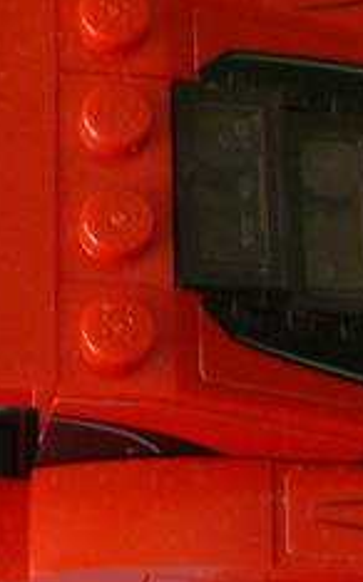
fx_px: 2330
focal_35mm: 147
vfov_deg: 14.2
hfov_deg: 8.7
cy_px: 275
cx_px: -174
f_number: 2.8
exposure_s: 1/15
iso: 200
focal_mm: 6
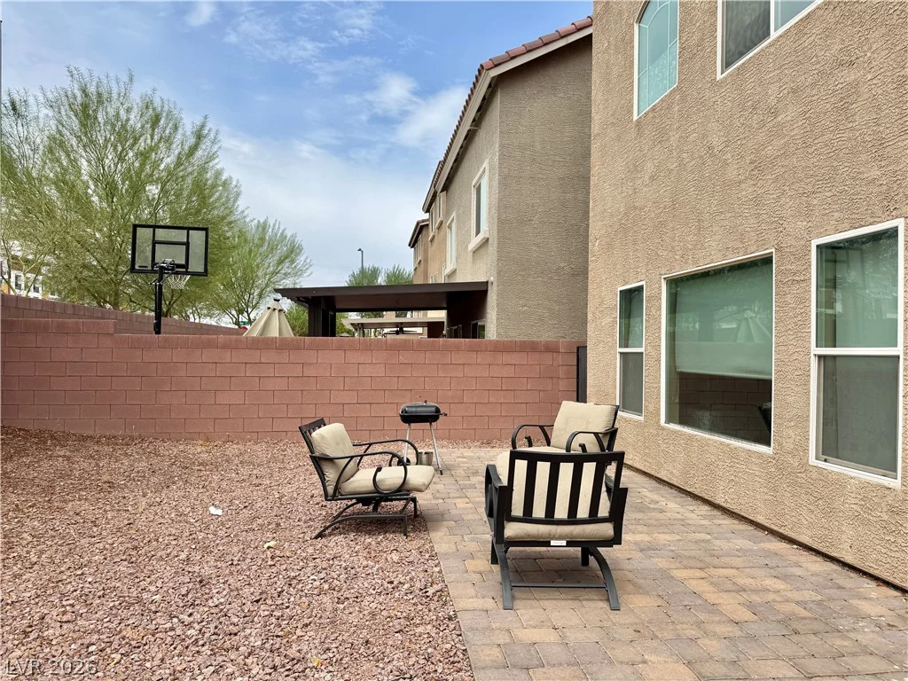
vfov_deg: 56.8
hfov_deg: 71.6
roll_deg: -0.9
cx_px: 454
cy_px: 340
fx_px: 630
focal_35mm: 24
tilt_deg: +0.3
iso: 80
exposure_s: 1/4405
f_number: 1.78
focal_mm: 6.76
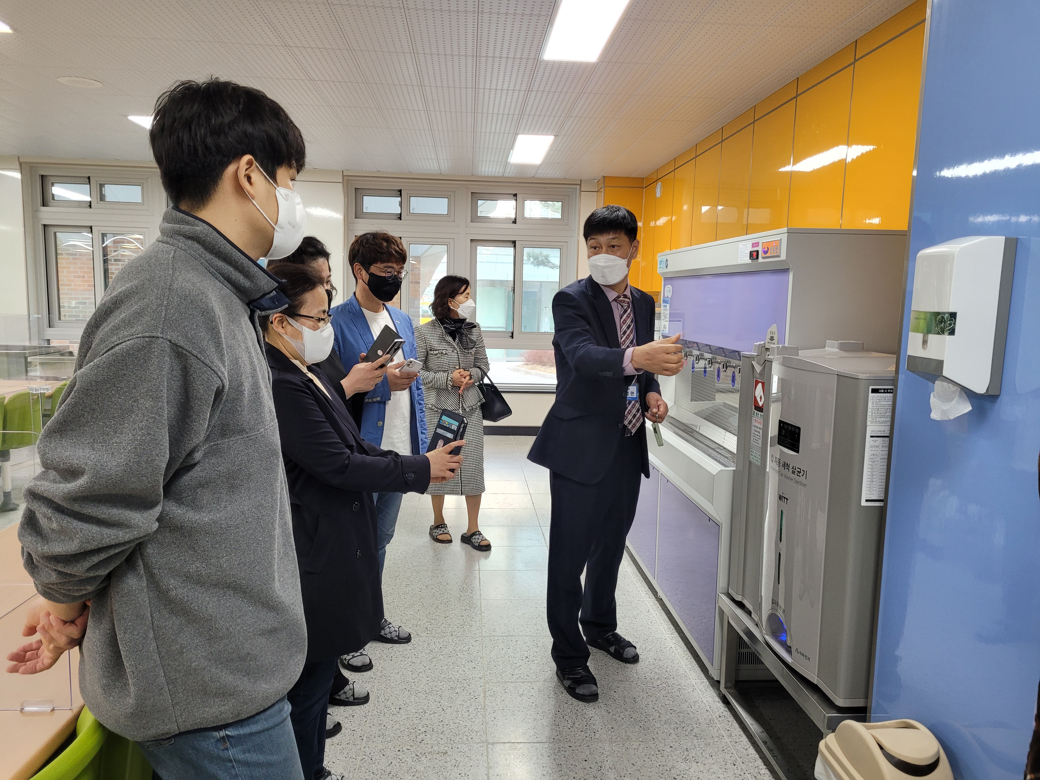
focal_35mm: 26
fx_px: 781
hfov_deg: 67.3
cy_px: 390
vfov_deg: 53.1
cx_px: 520
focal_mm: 5.4
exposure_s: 1/119
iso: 200
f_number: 1.8
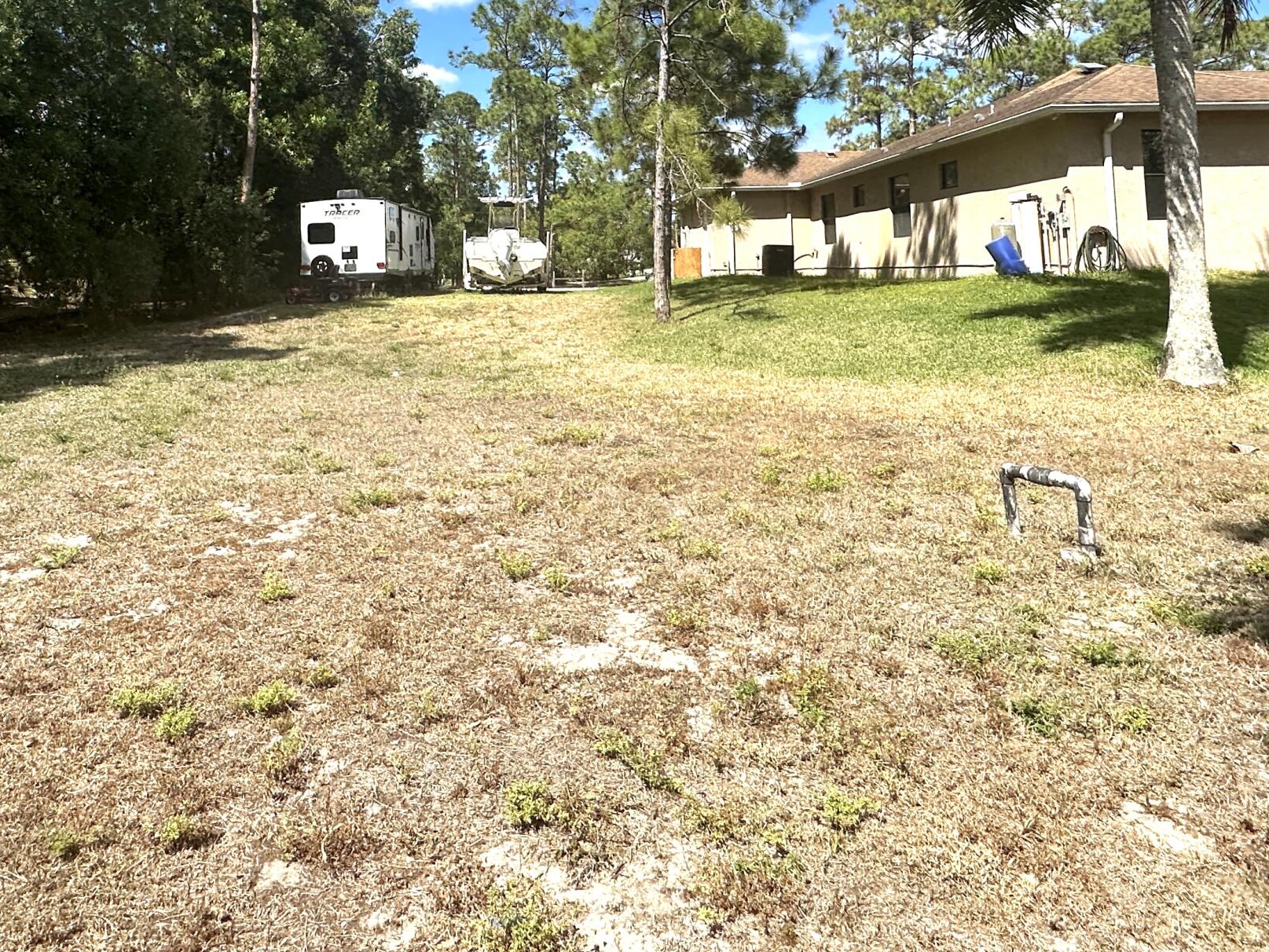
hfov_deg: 66.8
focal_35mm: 26
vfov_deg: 49.7
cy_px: 181
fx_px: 953
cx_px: 519
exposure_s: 1/1511
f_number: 2.2
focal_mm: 2.22
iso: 50
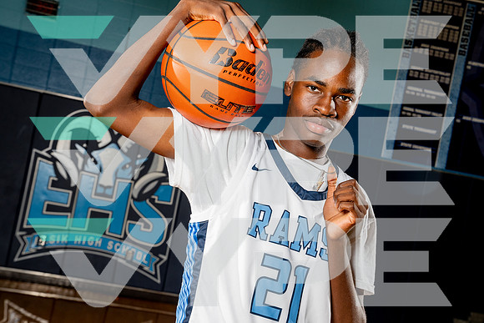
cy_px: 163
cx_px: 240
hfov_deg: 35.0
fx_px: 767
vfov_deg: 23.8
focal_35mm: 57
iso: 500
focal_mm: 53
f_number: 8
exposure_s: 1/250
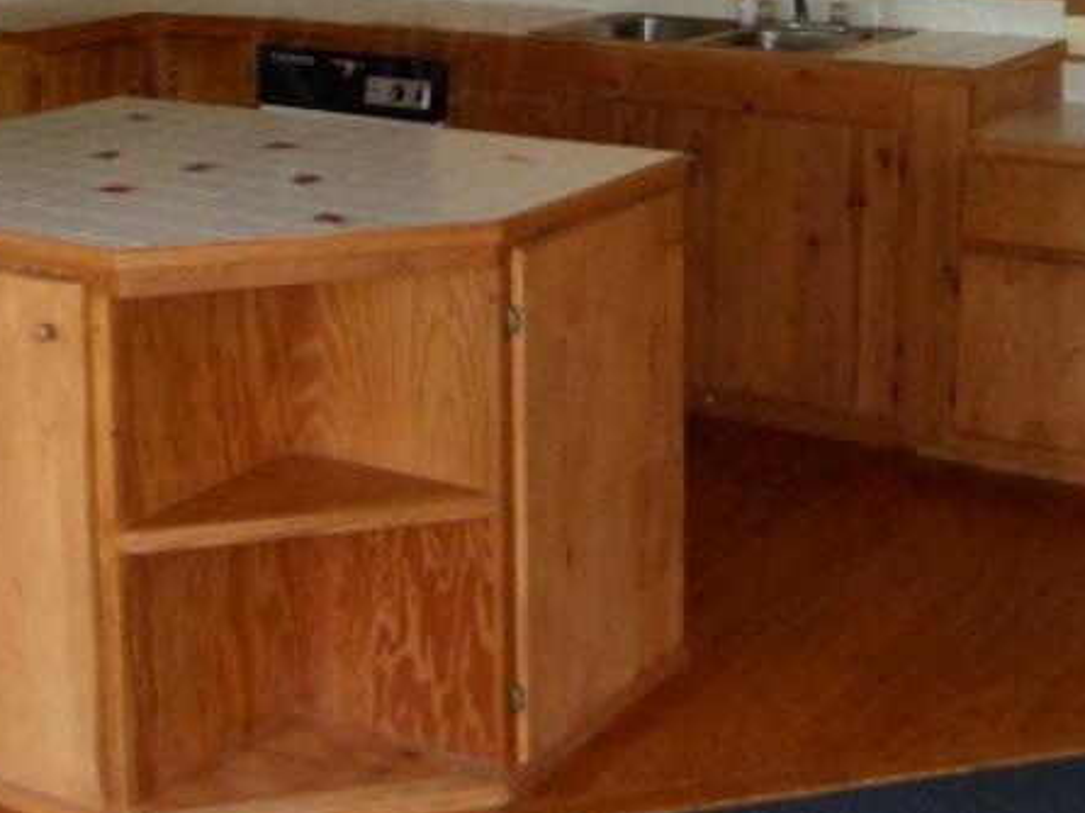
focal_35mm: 62
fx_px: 1942
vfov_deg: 22.9
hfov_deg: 31.0
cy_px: 51
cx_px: 392
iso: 320
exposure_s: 1/45
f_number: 3.3
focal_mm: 4.9
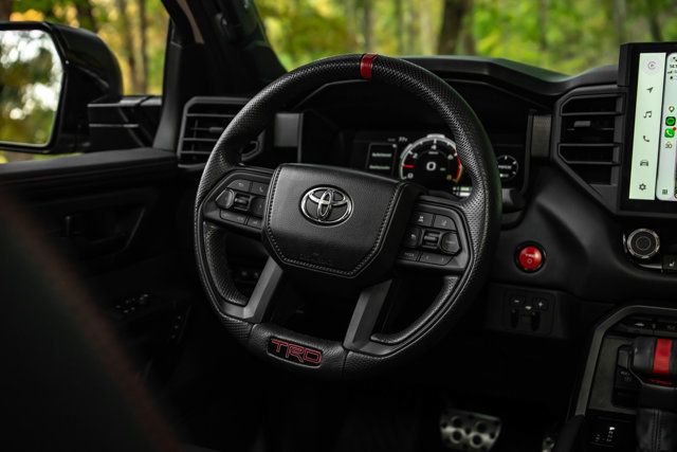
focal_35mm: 42
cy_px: 226
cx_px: 338
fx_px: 790
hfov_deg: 46.4
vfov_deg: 31.9
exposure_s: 1/200
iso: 800
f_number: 4
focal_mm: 42
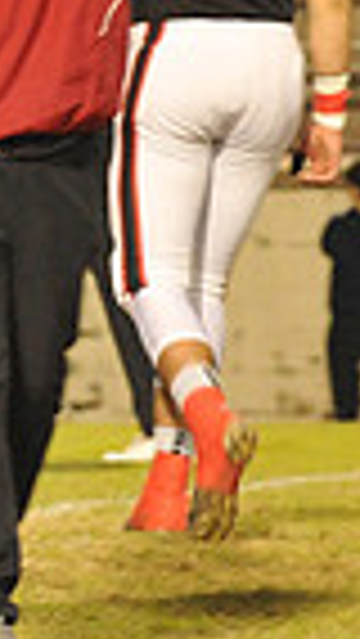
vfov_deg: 2.5
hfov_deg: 1.4
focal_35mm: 853
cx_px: -549
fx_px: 14458
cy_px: 68
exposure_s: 1/80
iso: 6400
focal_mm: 200
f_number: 7.1
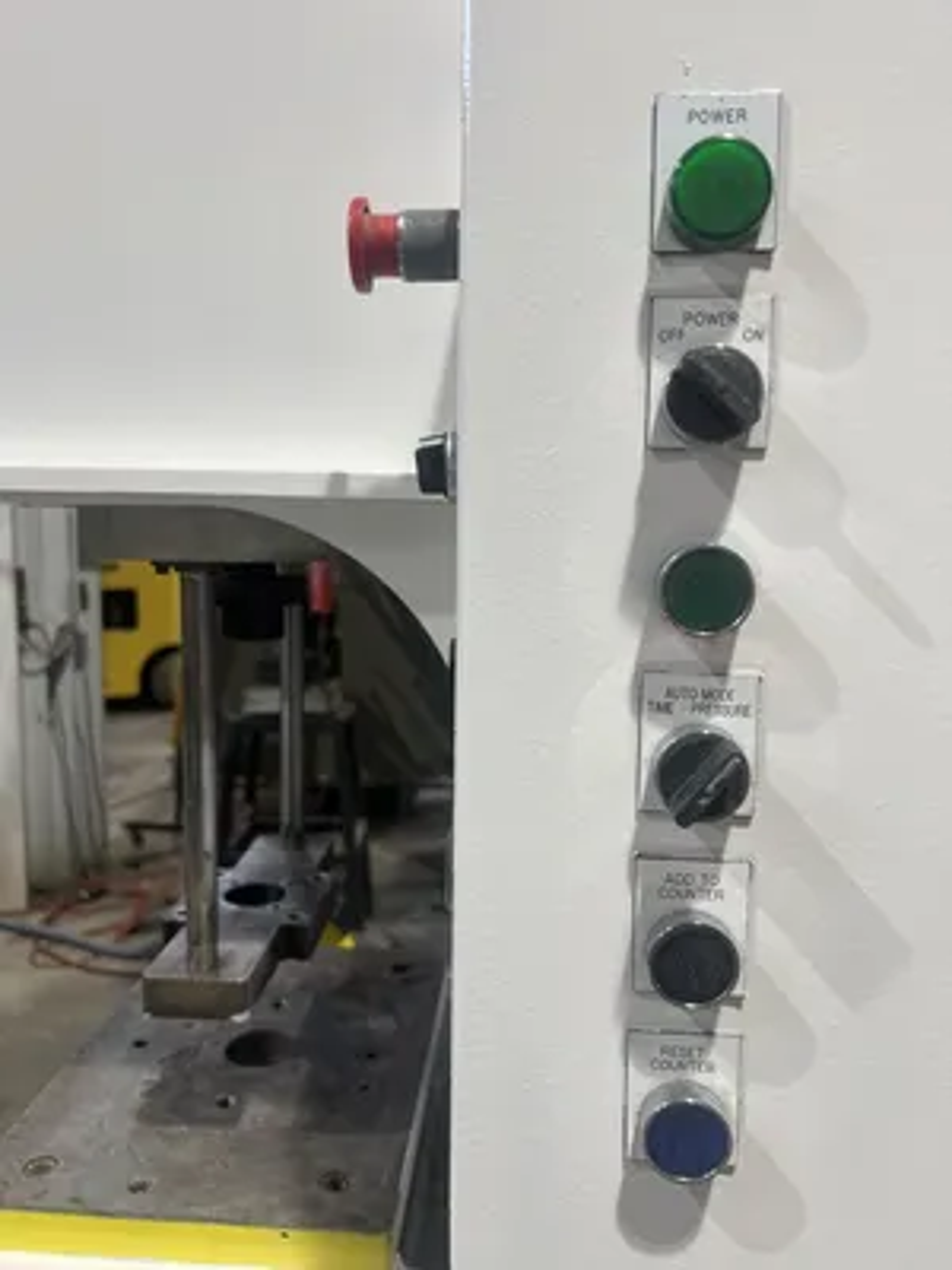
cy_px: 635
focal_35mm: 26
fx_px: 953
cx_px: 476
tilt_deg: -5.4
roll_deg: +0.1
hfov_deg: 53.1
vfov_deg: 67.3
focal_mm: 5.7
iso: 80
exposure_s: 1/120
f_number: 1.5
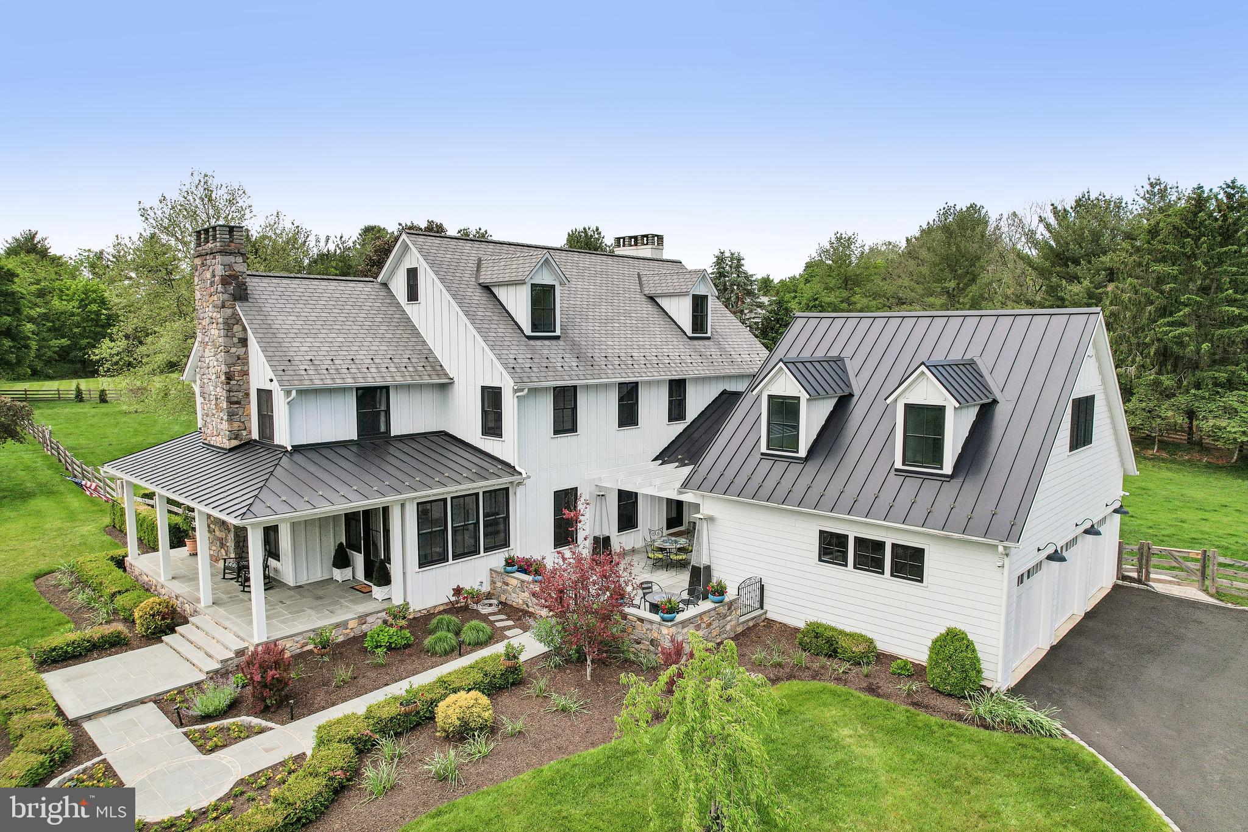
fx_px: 763
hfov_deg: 78.6
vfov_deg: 57.2
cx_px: 624
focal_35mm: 22
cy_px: 416
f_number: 2.8
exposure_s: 1/4000
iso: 110
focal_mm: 8.4
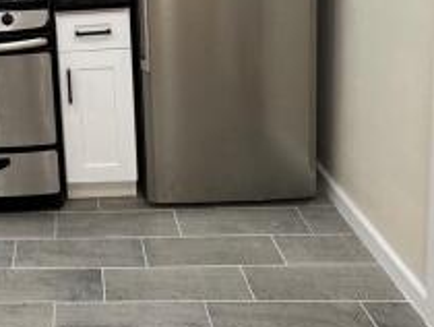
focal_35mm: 48
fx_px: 602
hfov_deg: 36.5
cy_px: -29
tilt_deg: -10.0
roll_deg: +3.3
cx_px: 23
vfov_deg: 27.8
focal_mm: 2.22
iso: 200
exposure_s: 1/120
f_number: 2.2
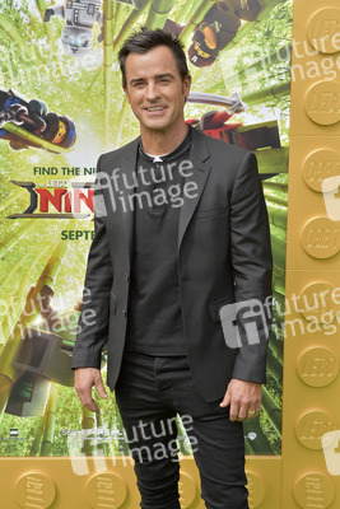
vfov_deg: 28.8
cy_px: 254
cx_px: 170
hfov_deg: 19.5
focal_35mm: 70
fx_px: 991
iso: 250
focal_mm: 70
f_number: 6.3
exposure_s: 1/320
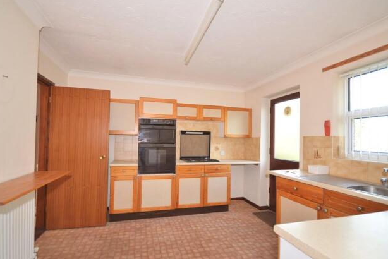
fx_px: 173
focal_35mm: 16
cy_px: 135
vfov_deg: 73.8
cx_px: 190
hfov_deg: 96.7
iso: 400
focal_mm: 10
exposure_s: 1/60
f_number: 4
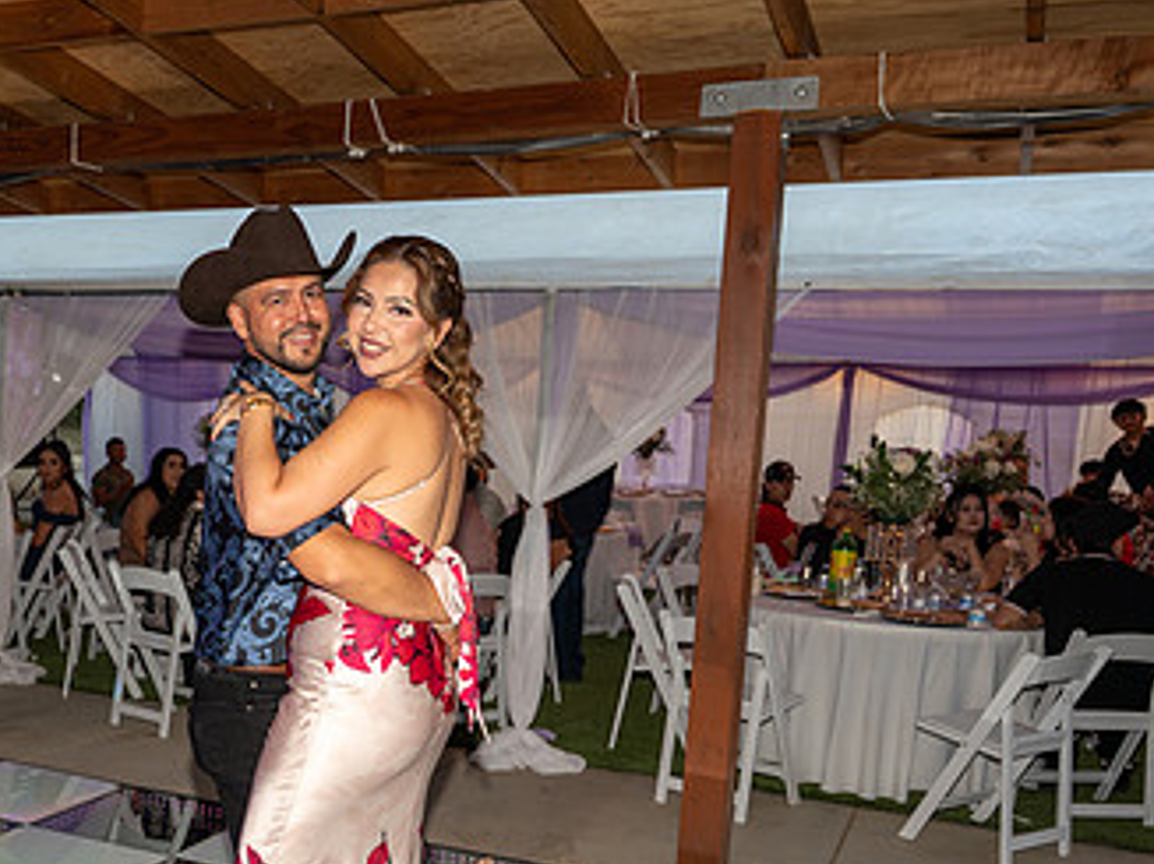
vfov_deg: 34.2
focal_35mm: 41
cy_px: 668
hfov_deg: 44.3
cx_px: 289
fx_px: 1366
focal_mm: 24
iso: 50
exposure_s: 1/125
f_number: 3.2
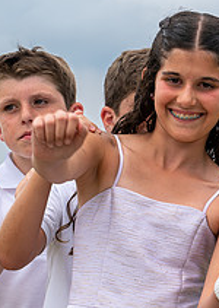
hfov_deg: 6.0
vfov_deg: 8.5
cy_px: 242
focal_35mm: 236
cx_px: 294
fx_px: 2062
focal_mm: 64
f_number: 8
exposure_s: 1/250
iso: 64
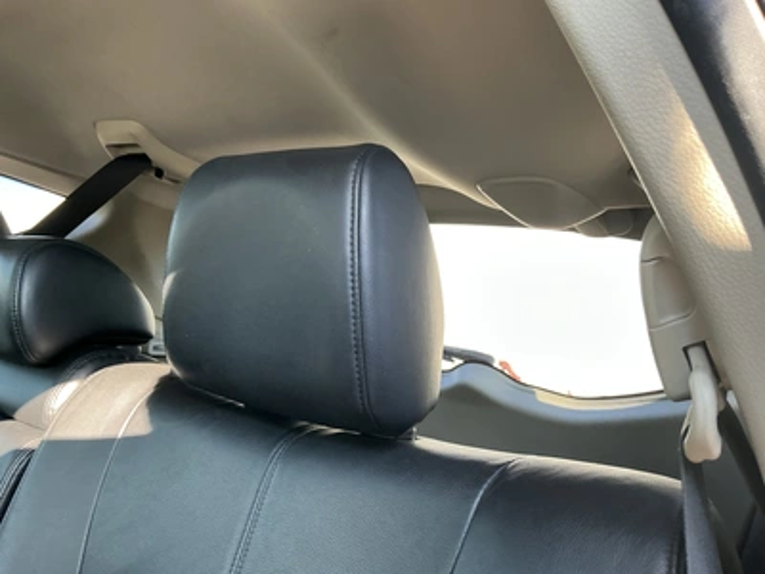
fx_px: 619
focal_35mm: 28
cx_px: 382
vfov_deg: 49.7
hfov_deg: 63.4
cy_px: 287
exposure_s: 1/112
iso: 64
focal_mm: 3
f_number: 1.8
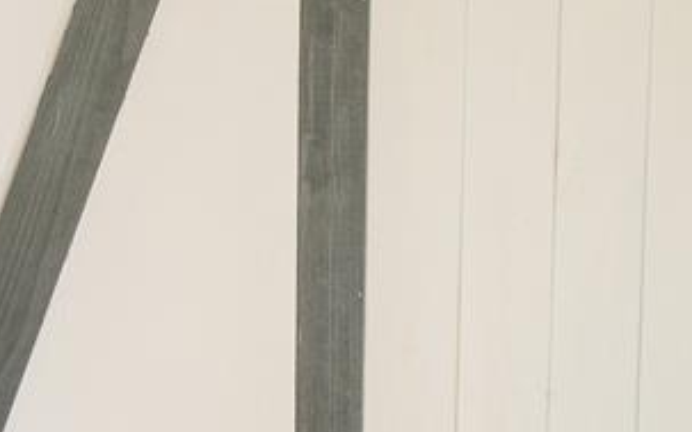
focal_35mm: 93
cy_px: 261
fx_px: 1753
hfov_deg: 21.5
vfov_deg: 14.0
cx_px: 693
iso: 100
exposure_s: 1/80
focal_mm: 18
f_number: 4.5
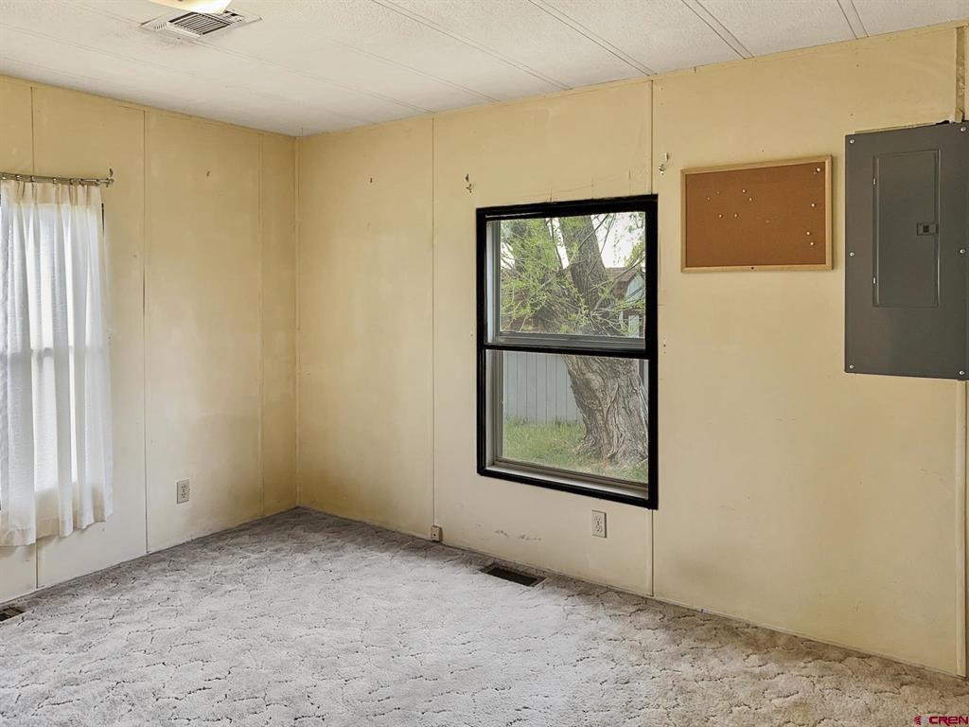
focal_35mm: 24
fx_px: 672
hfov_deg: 71.6
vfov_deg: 56.8
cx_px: 484
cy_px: 364
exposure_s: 1/120
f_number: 1.8
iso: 200
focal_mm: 6.86
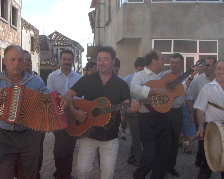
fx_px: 272
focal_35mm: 41
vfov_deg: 36.5
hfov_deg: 44.7
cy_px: 90
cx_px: 104
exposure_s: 1/606
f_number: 4.8
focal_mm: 8
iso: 100
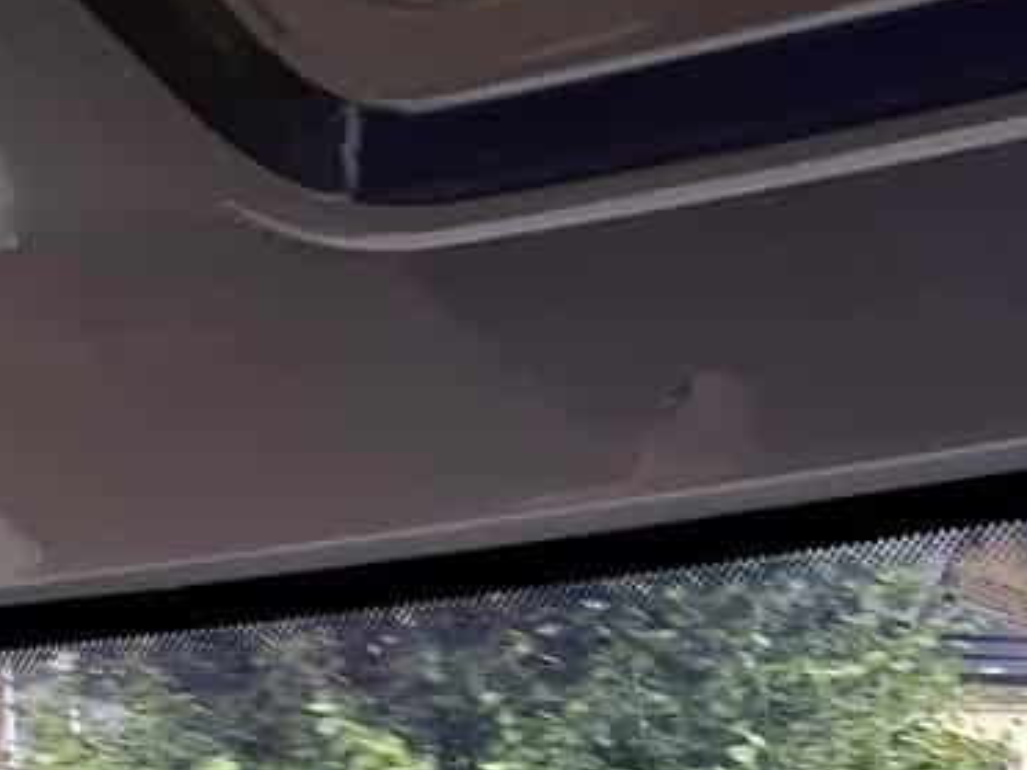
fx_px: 2937
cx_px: -141
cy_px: 1358
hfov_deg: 18.9
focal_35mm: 99
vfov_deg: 13.5
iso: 320
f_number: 1.8
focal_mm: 5.54
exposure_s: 1/100
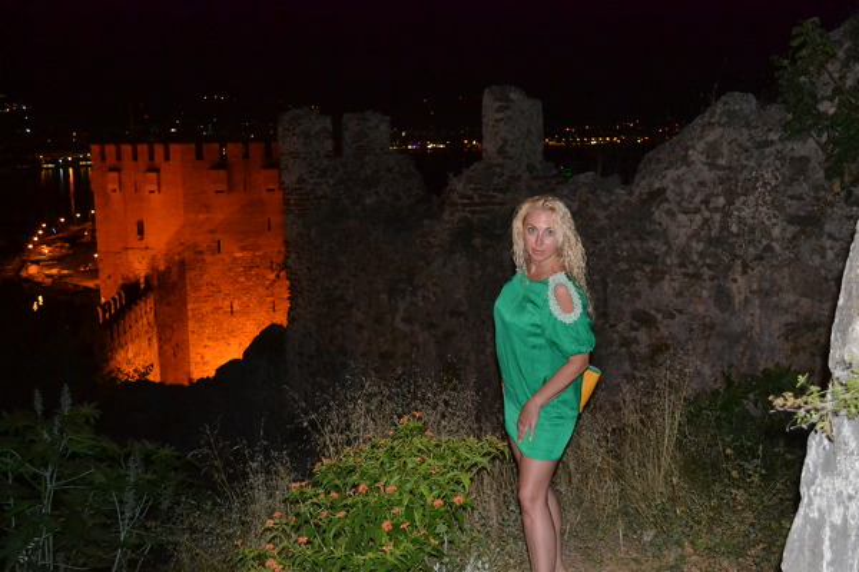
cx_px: 430
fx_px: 931
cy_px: 286
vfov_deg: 34.2
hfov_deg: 49.6
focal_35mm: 39
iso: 3200
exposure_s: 1/60
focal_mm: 26
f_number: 4.2
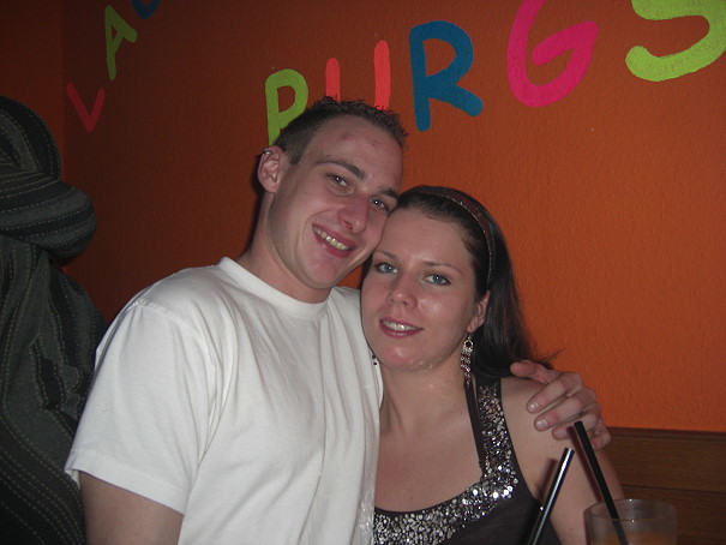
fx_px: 797
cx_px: 363
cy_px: 272
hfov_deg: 49.0
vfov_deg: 37.7
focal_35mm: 38
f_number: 2.8
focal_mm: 7.9
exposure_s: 1/60
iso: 200
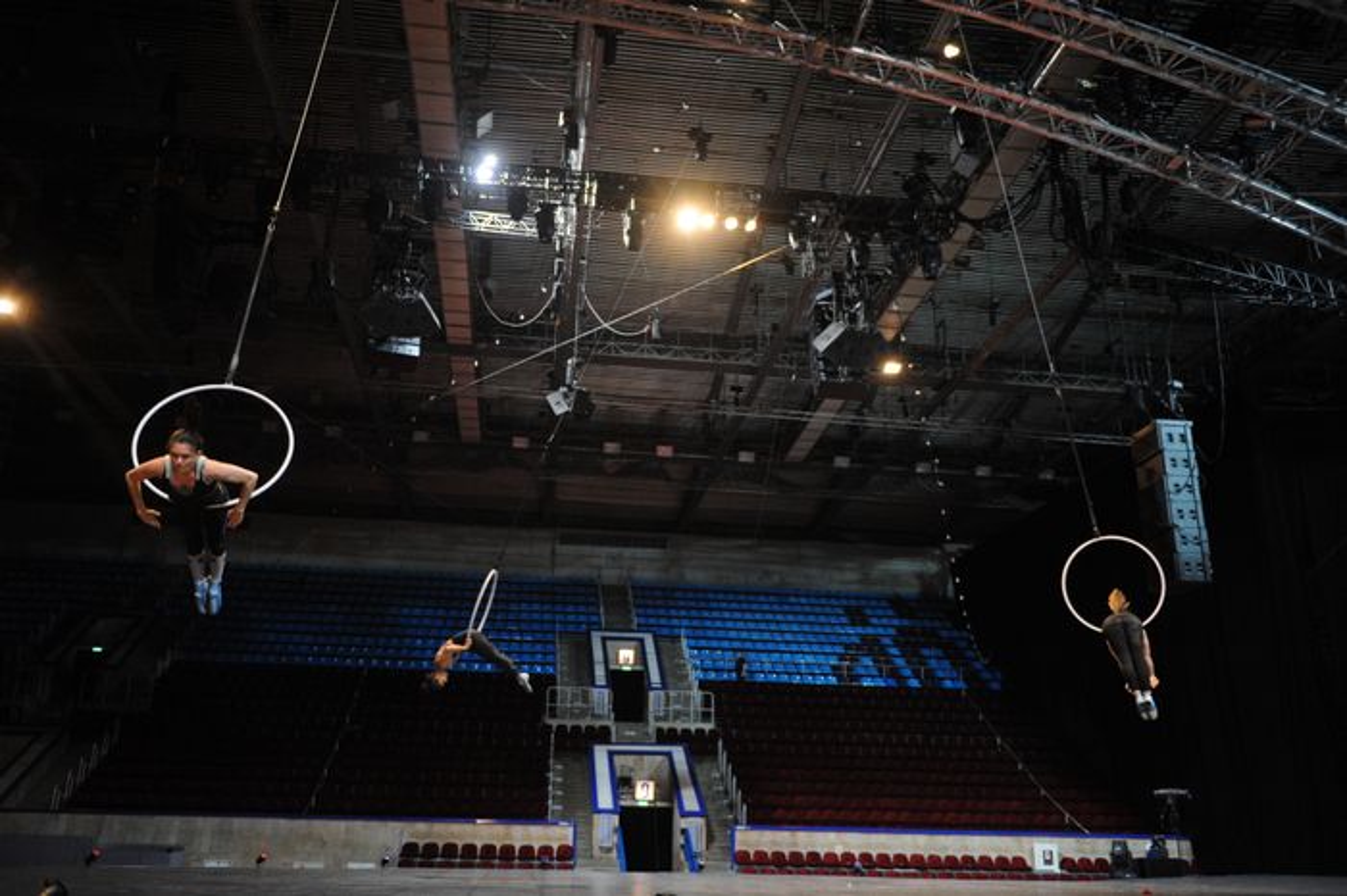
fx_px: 1159
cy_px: 448
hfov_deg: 60.3
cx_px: 674
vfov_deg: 42.3
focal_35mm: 31
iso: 3200
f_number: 2.8
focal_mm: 31
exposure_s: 1/160
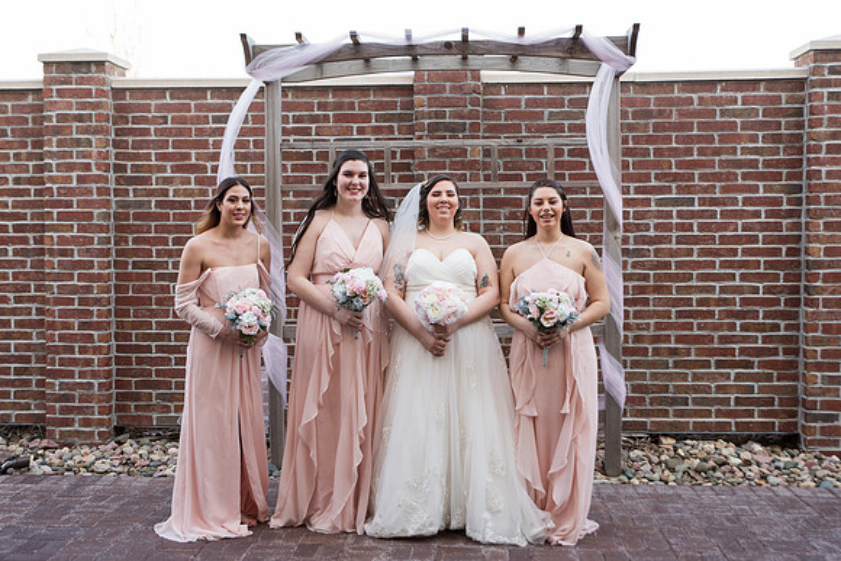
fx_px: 1073
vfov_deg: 29.3
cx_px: 389
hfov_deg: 42.8
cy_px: 268
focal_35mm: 46
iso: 320
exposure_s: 1/200
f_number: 3.5
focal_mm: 38
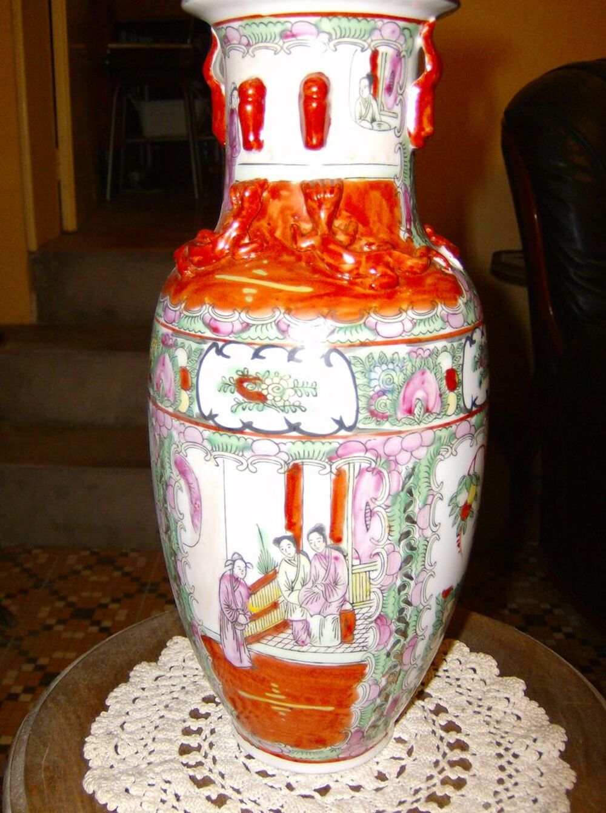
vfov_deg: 51.5
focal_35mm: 36
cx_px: 303
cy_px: 406
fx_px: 844
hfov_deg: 39.5
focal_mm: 6
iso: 200
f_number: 2.8
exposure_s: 1/60
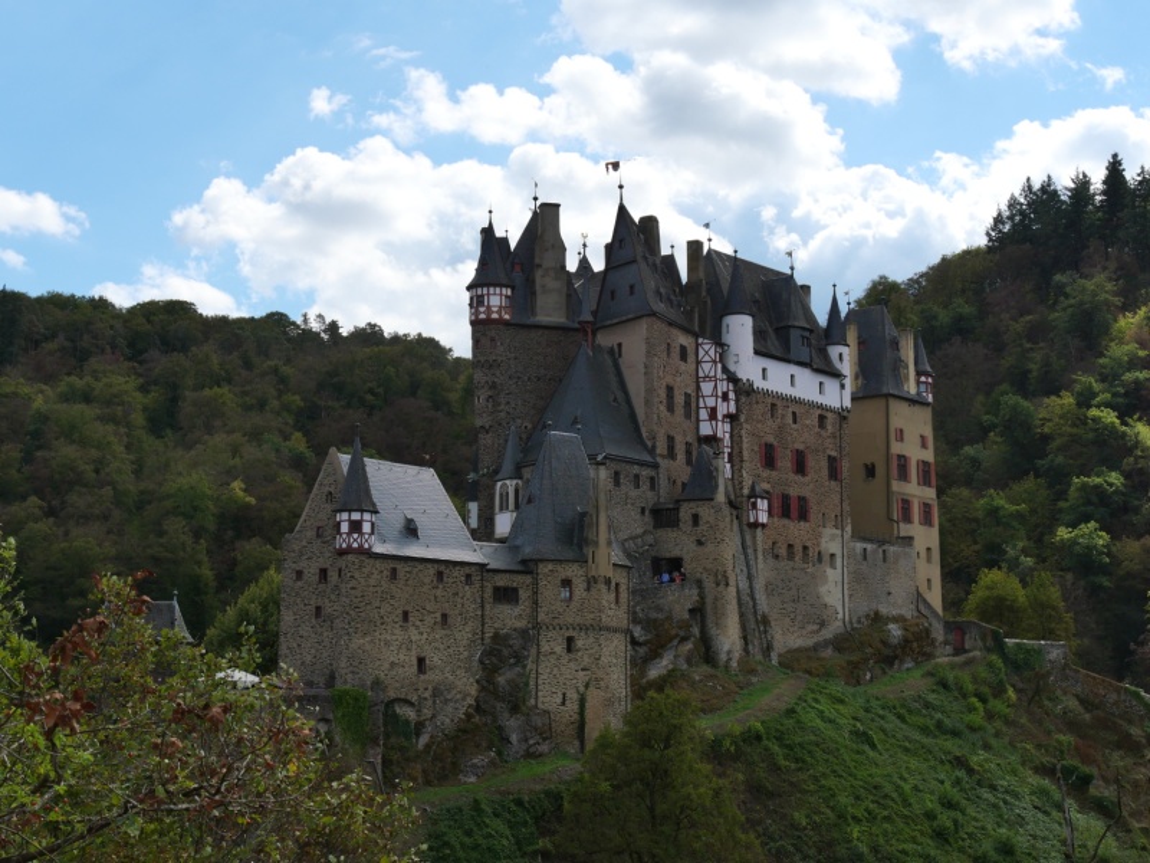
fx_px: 1993
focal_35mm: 60
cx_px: 575
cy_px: 432
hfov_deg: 32.2
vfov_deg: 24.4
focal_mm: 30
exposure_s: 1/400
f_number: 8
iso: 200
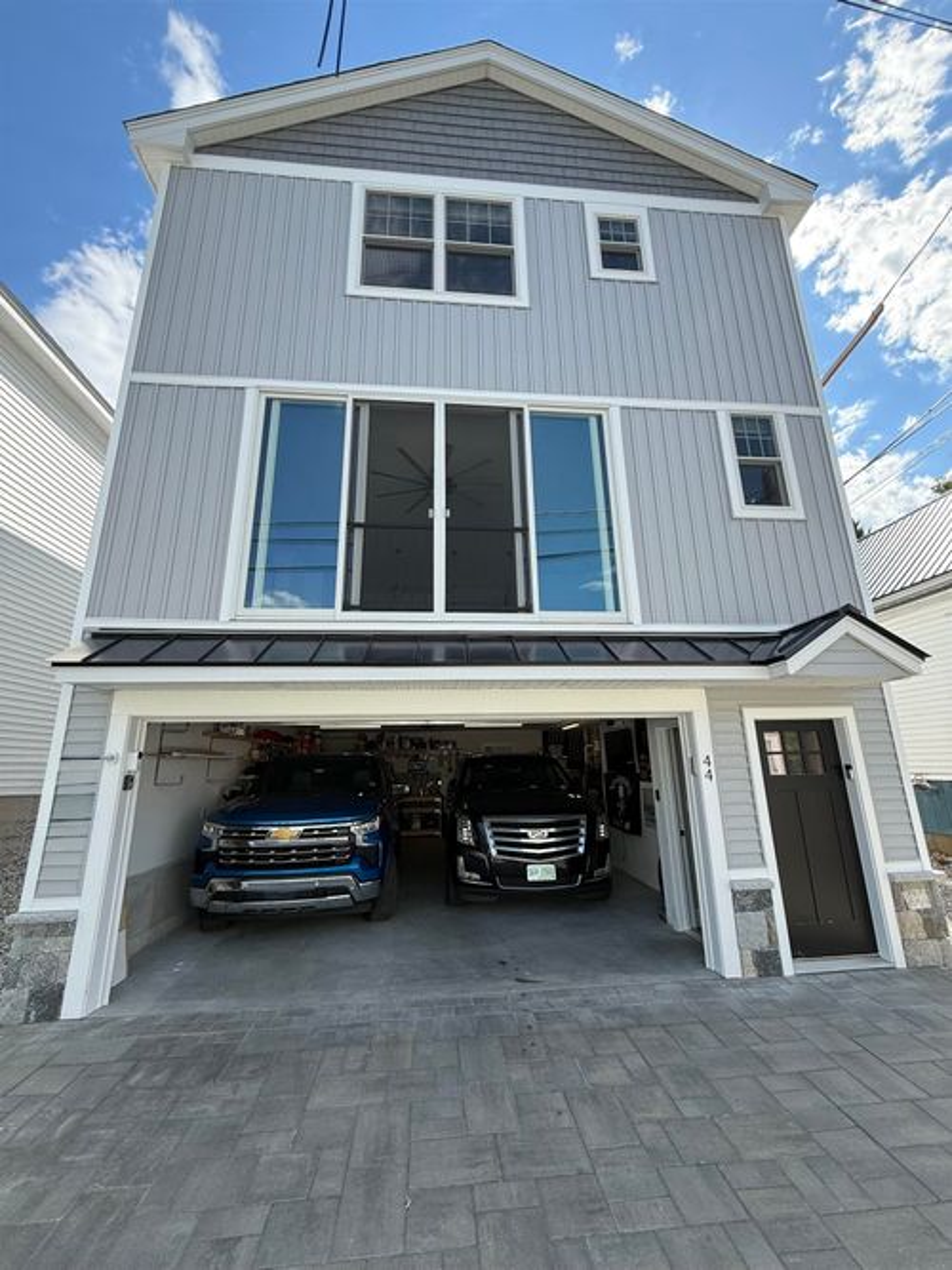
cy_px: 635
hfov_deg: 85.7
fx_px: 514
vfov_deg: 102.1
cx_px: 476
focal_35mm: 14
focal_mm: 2.22
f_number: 2.2
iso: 50
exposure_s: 1/770
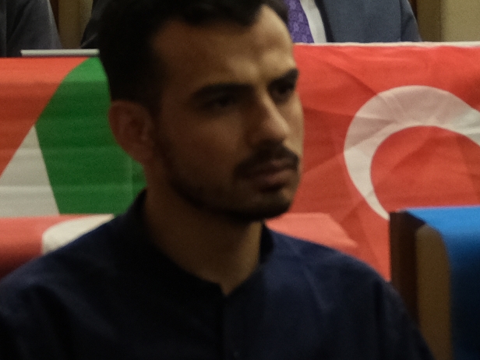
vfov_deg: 5.2
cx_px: 178
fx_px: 3924
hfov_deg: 7.0
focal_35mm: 283
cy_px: -224
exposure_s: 1/15
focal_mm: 37.6
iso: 2000
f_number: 4
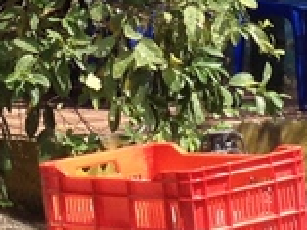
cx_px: 172
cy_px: -23
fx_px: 2370
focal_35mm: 267
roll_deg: +1.7
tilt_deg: -3.8
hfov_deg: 7.4
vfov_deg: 5.6
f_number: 2.4
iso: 50
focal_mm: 4.28
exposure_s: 1/726
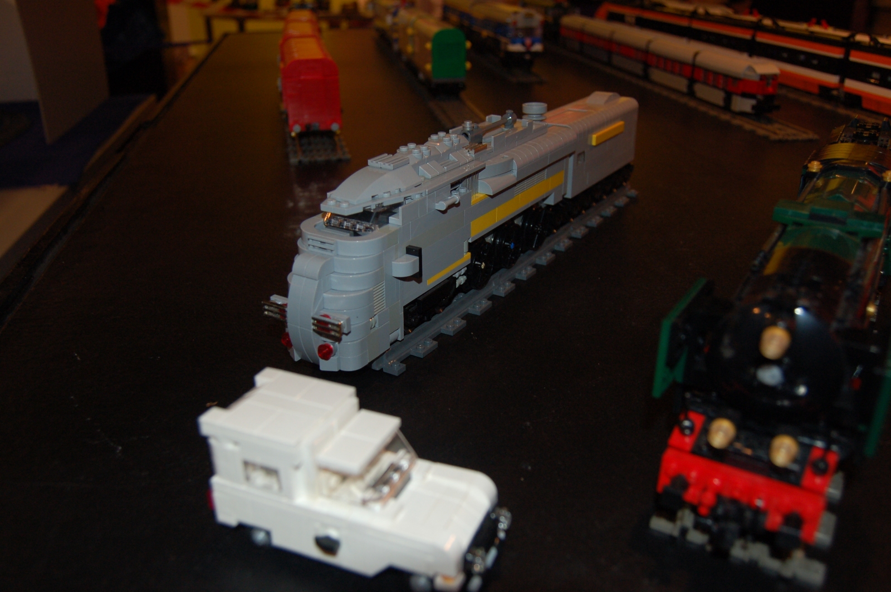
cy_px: 296
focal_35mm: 30
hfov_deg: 62.0
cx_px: 446
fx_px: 742
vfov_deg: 43.5
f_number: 3.8
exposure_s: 1/60
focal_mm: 20
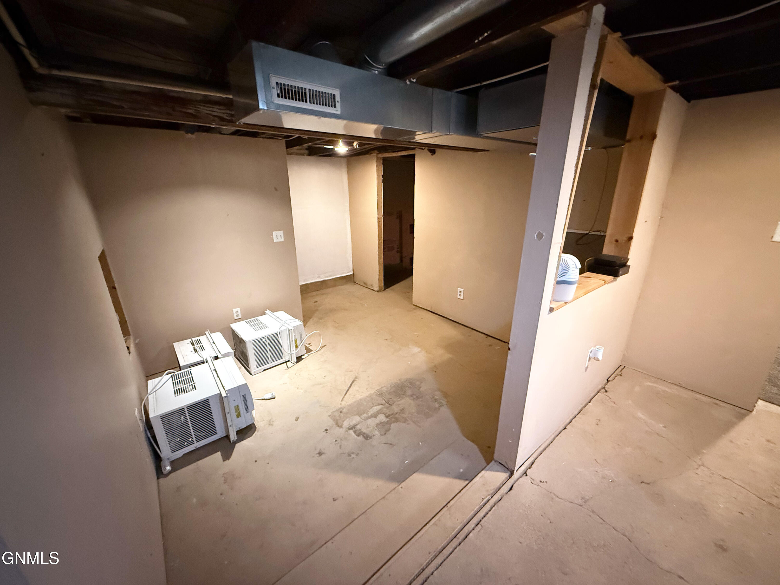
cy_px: 292
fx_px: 315
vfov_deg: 85.7
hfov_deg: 102.1
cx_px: 390
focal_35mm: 14
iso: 1000
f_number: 2.2
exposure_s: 1/40
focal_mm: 2.22
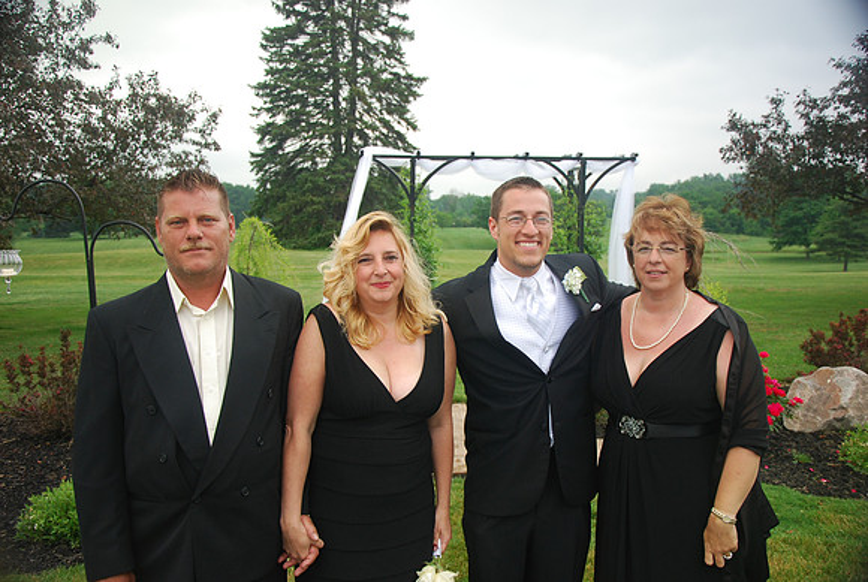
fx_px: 797
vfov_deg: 40.1
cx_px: 434
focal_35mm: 33
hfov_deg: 57.1
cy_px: 291
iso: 200
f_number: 4.8
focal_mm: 22
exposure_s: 1/60
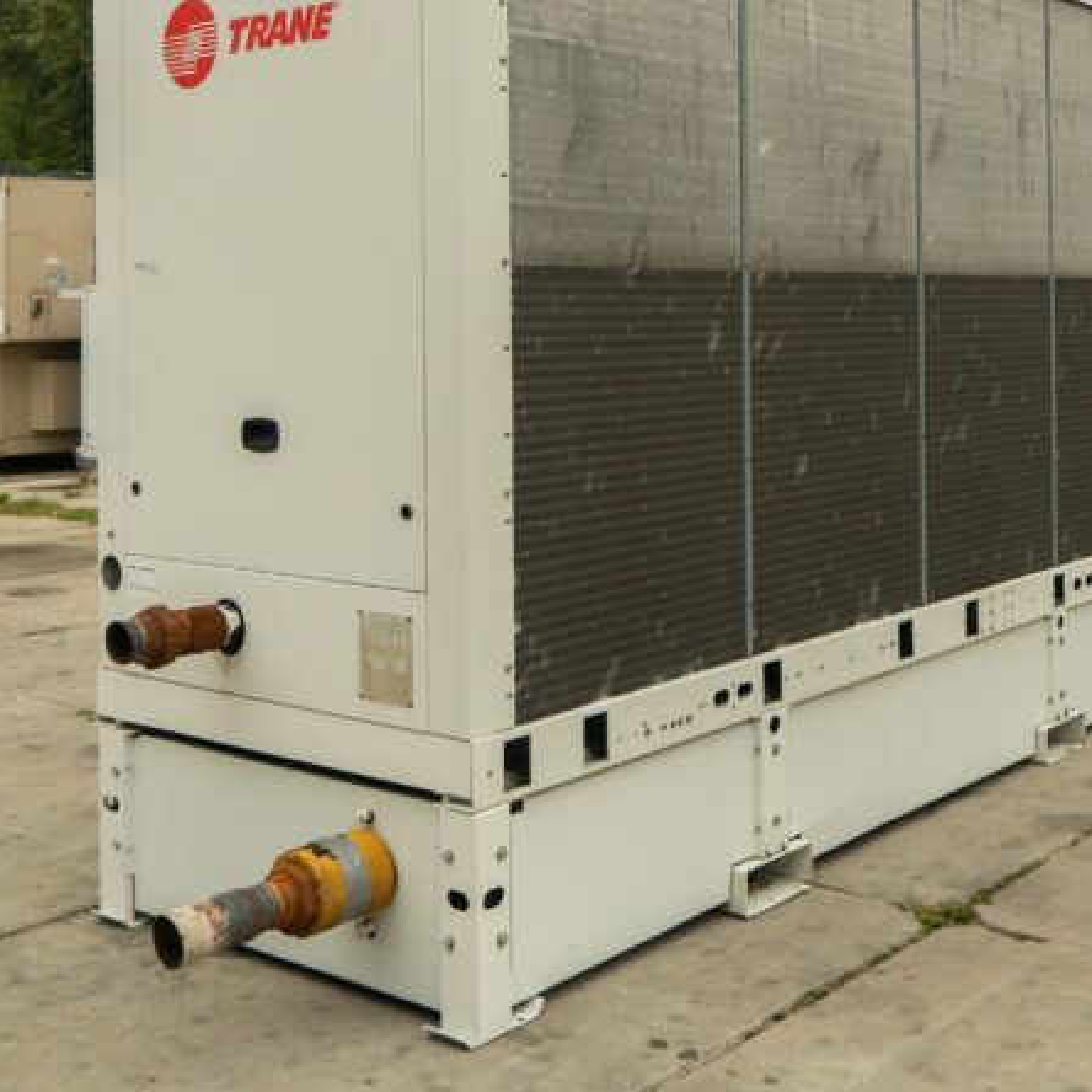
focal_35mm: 47
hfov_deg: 35.7
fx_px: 1677
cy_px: 289
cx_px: 726
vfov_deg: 35.4
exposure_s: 1/250
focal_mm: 24
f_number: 6.3
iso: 500
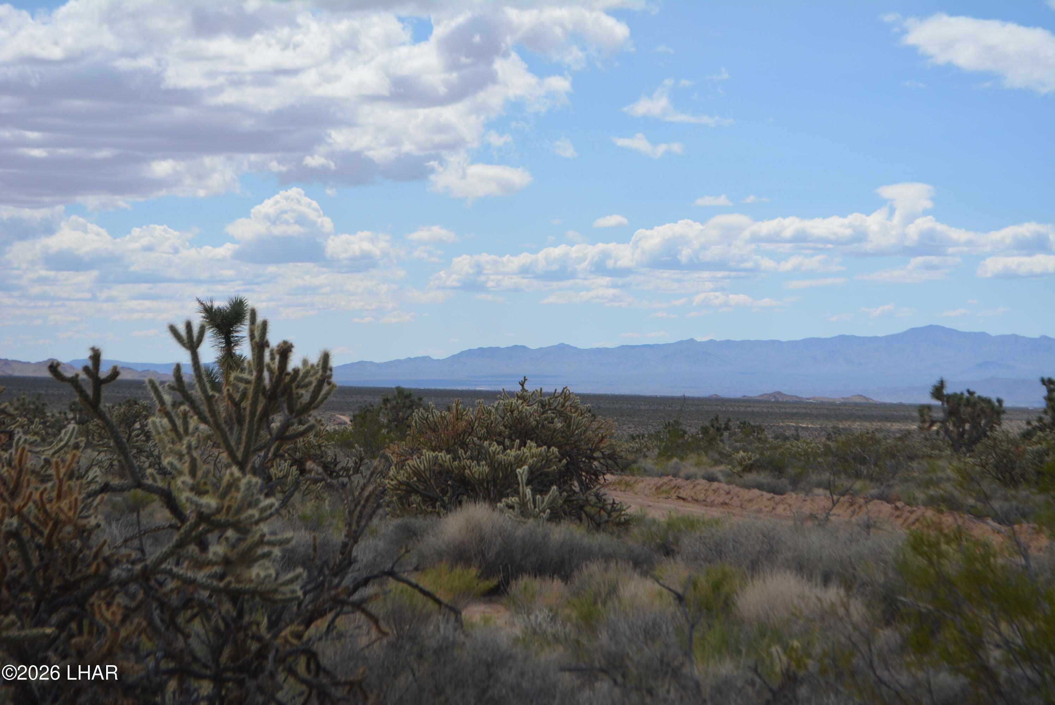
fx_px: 2420
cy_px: 352
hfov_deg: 24.6
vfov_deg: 16.6
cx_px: 528
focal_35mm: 82
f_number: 7.1
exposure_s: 1/2000
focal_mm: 55
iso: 400
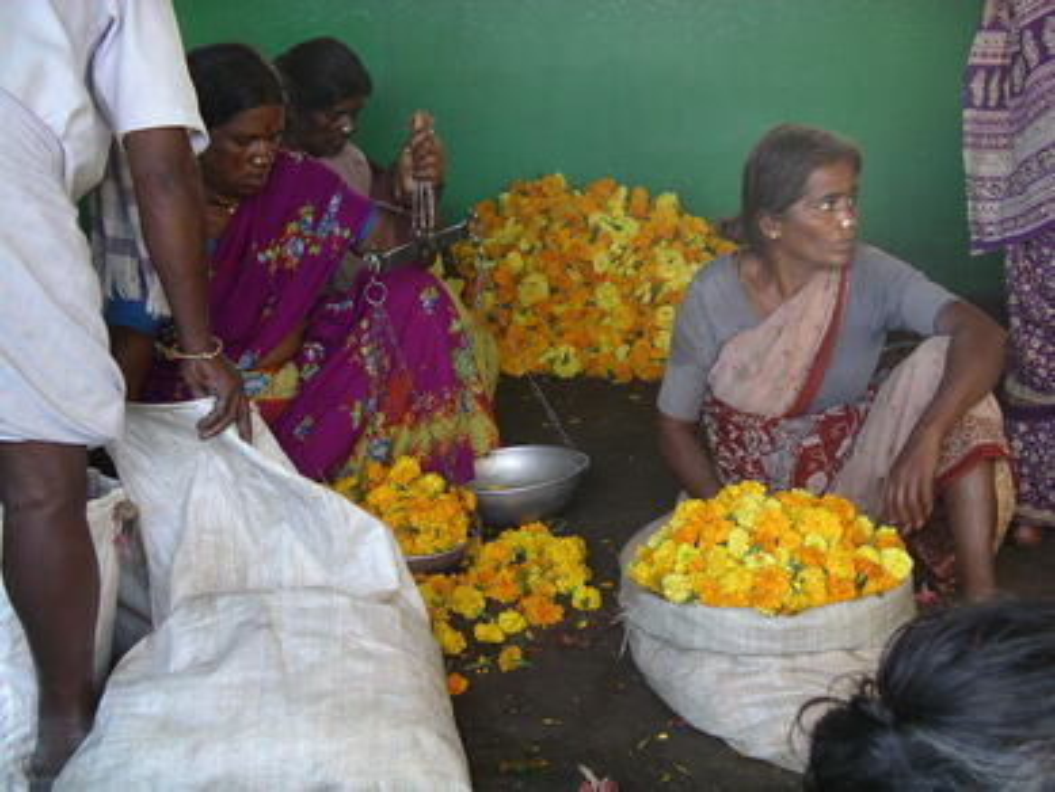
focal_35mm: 84
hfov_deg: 23.3
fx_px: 2561
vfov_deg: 17.6
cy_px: 396
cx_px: 528
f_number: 3.6
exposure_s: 1/47
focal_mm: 17.4
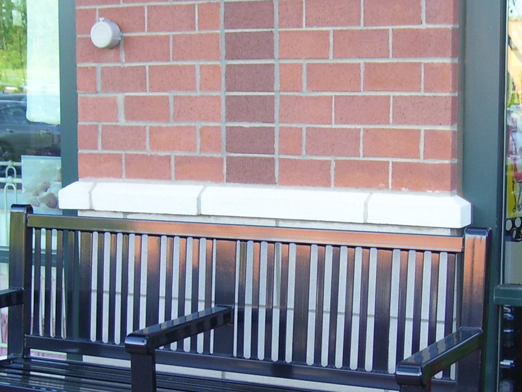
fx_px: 1222
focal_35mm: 81
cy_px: 291
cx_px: 268
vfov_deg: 18.1
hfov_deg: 24.1
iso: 80
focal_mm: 6
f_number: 2.7
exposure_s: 1/90
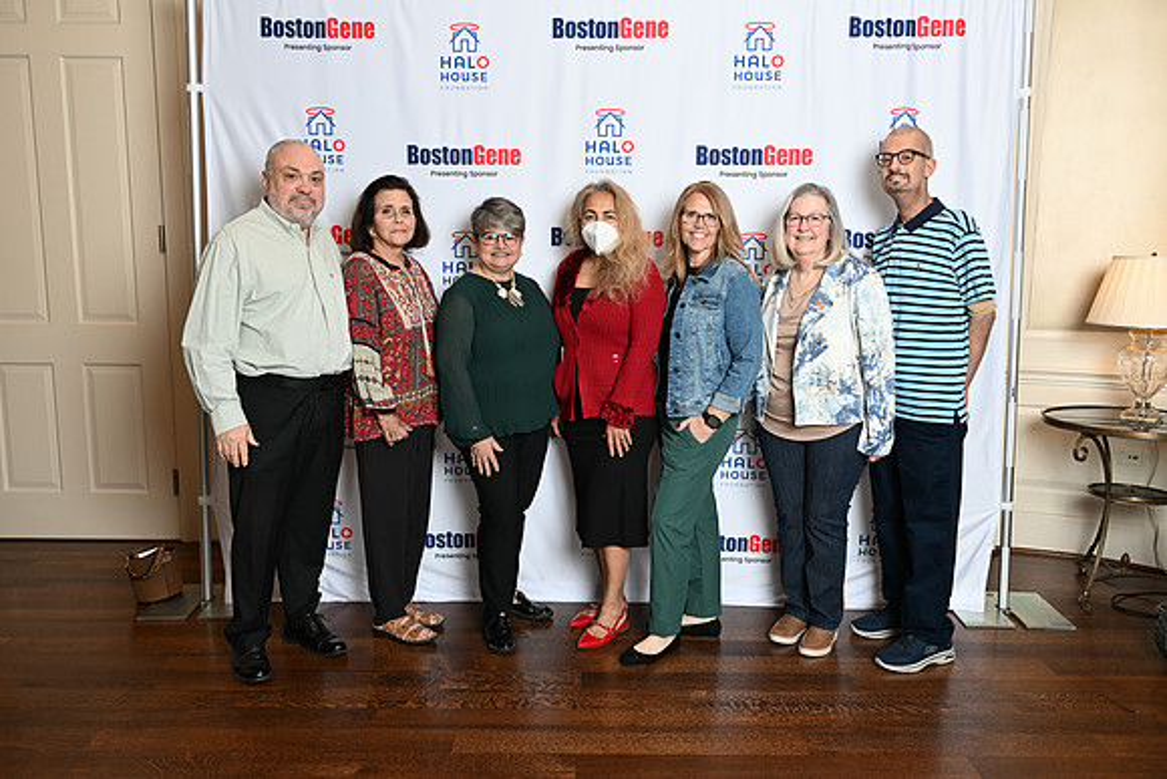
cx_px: 584
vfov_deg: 45.0
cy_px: 390
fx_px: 940
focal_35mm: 29
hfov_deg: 63.6
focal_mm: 29
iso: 200
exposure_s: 1/60
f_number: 3.2
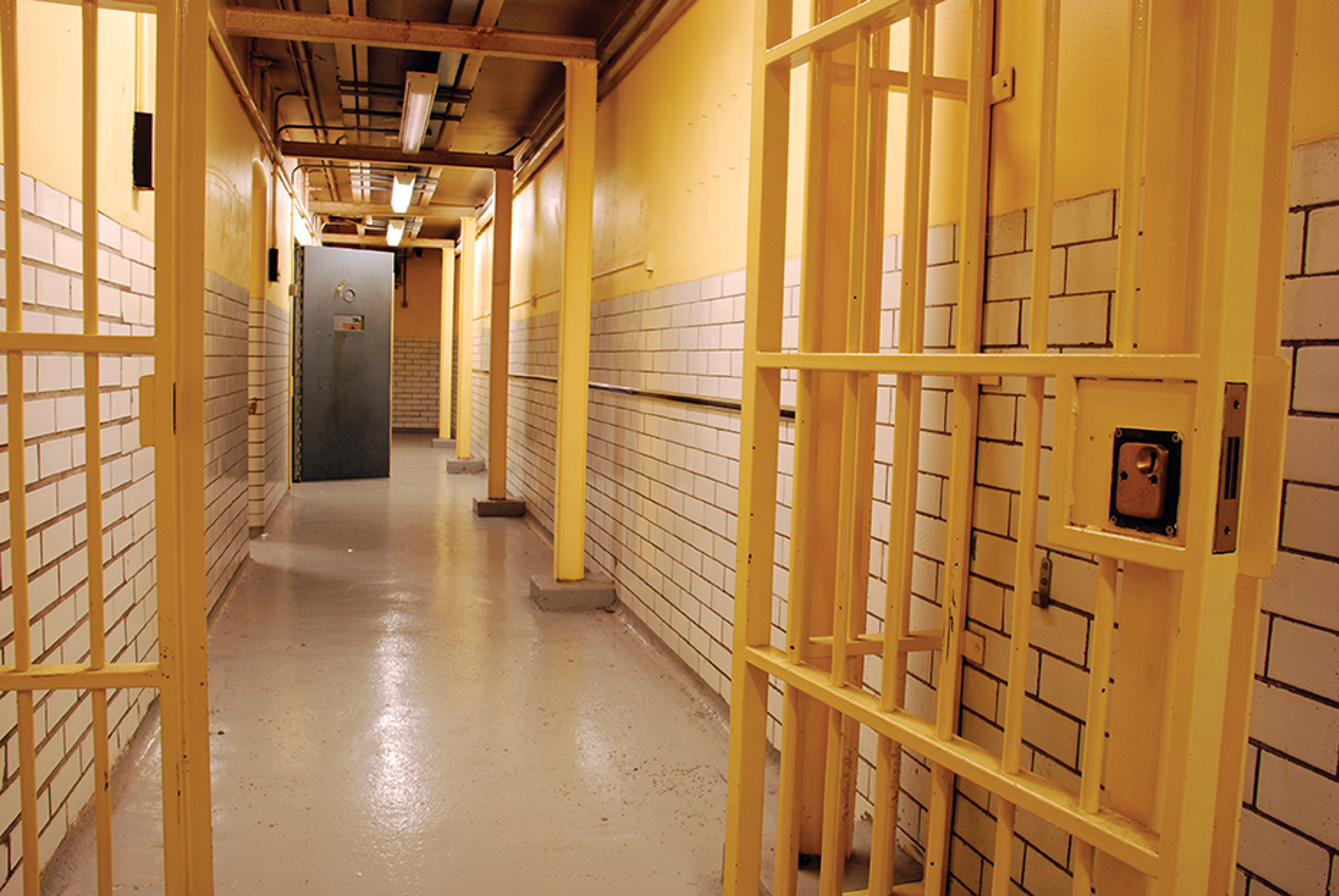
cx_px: 670
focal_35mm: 30
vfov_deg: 43.7
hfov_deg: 61.9
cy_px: 448
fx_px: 1117
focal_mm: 20
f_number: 9
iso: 100
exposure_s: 2
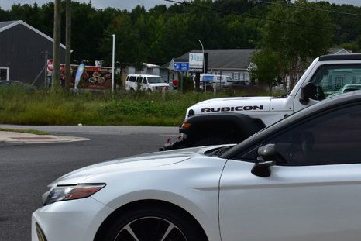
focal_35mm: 112
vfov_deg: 12.2
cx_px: 392
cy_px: 115
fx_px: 1123
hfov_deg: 17.7
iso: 280
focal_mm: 34
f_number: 11
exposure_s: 1/500
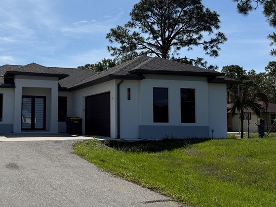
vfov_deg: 32.8
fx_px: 351
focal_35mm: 44
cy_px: 91
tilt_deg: +4.9
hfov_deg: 41.8
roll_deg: -1.0
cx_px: 72
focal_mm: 6.76
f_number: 1.78
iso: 80
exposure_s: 1/10309
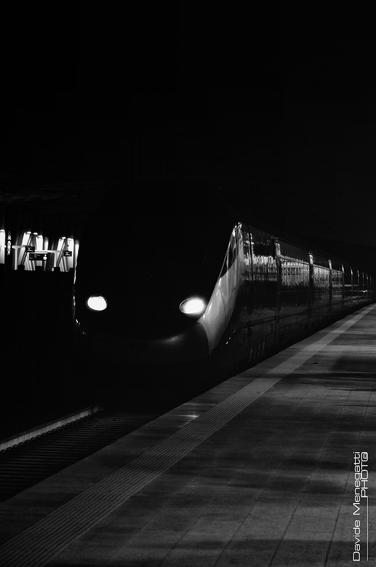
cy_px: 284
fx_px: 2478
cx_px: 188
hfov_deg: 8.7
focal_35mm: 158
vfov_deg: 13.1
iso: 320
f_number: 5.6
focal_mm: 105
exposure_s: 1/50
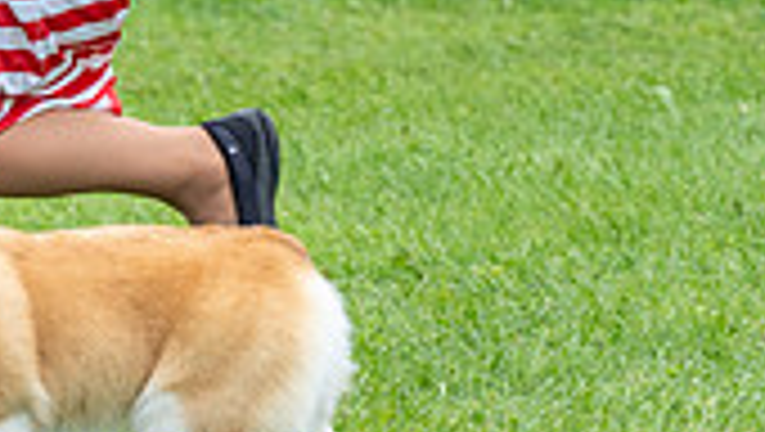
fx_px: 13319
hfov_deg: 3.3
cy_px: -252
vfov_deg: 1.9
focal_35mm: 656
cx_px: -169
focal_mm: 158
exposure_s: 1/800
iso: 400
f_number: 5
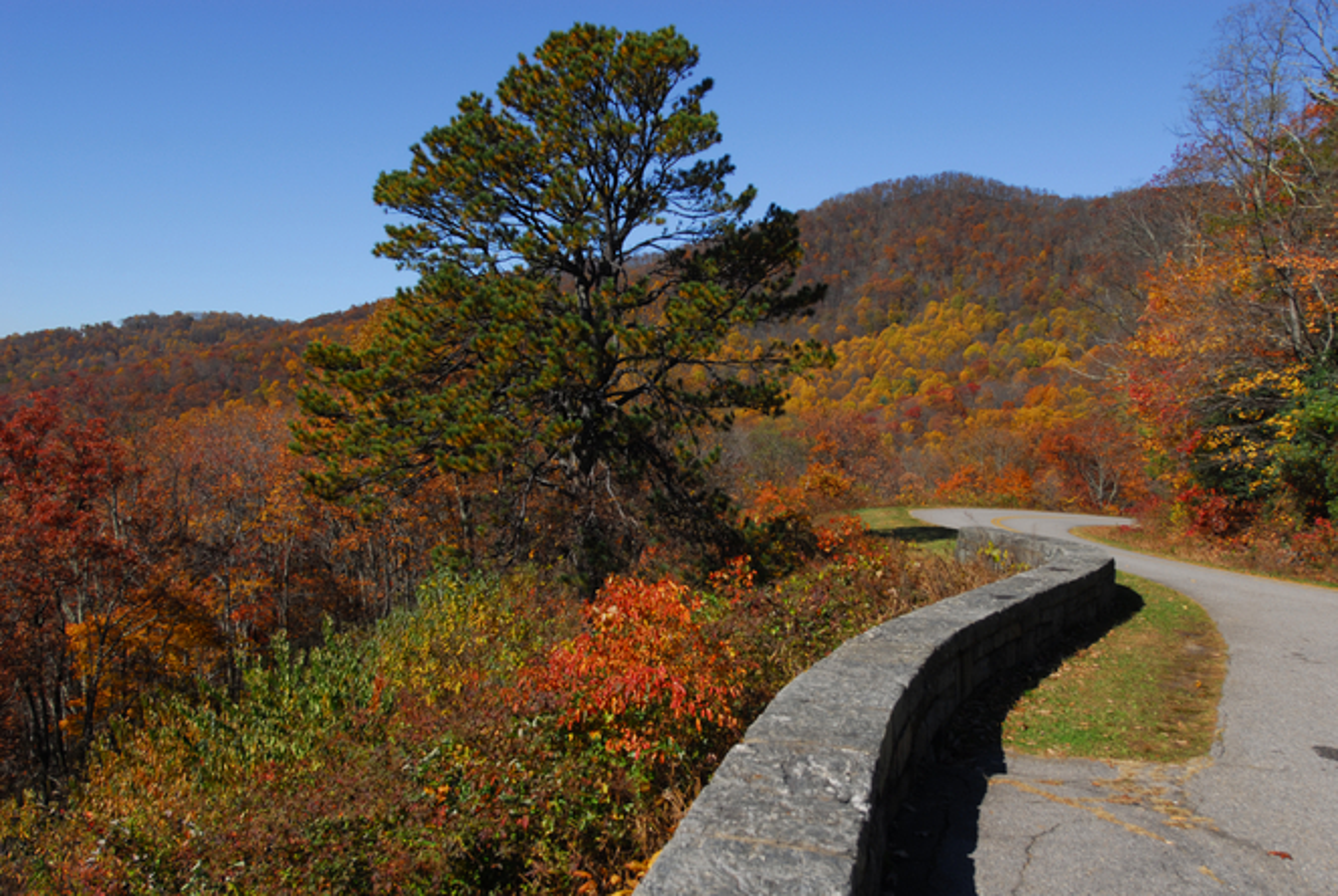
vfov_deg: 37.0
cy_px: 448
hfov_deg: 53.1
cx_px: 669
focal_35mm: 36
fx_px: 1340
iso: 100
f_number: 5.6
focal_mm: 24
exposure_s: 1/500
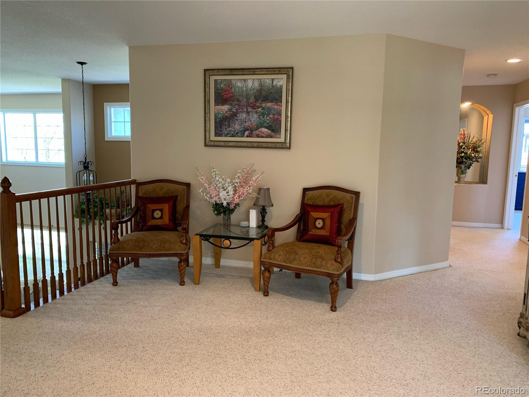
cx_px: 264
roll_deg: -0.2
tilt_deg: -7.9
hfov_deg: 67.3
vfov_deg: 53.1
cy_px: 198
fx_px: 397
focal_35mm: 26
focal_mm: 4.25
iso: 160
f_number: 1.8
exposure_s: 1/60
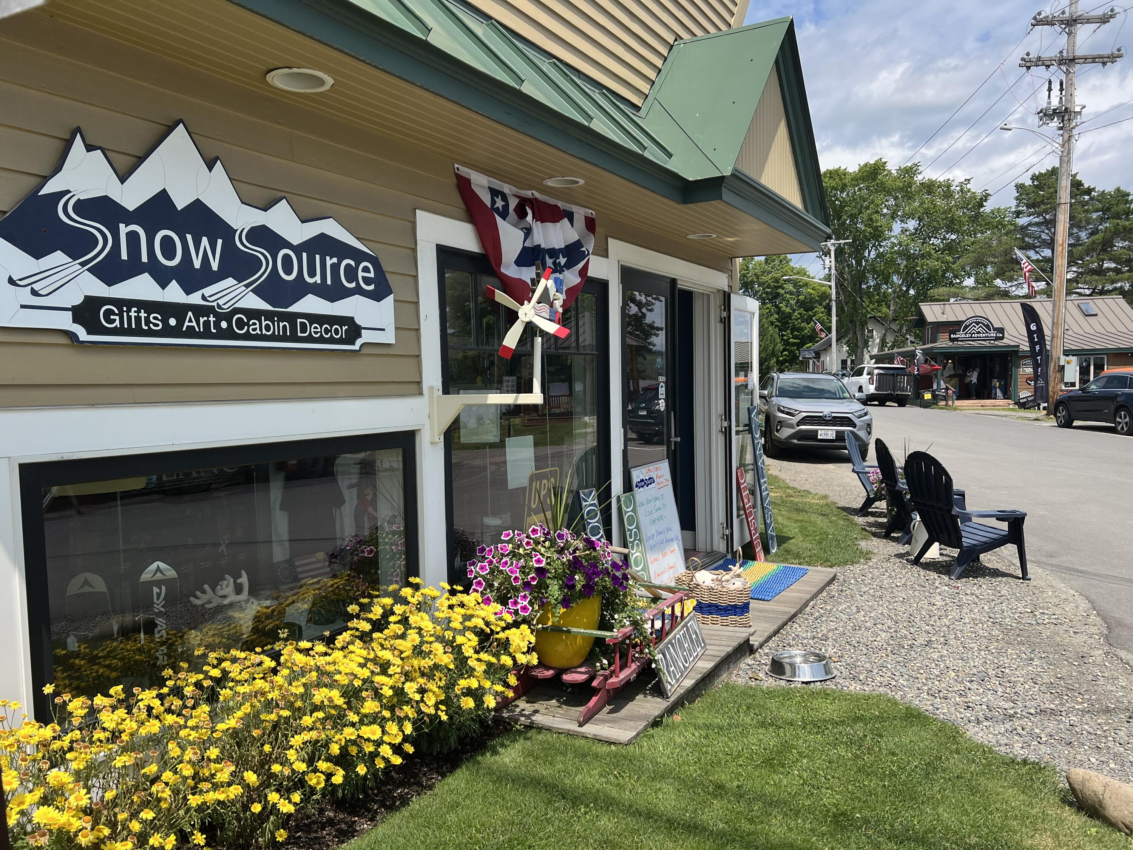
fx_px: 851
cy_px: 425
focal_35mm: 26
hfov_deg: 67.3
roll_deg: +1.1
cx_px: 566
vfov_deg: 53.1
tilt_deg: -4.1
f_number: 1.5
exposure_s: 1/3257
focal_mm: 5.7
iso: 50
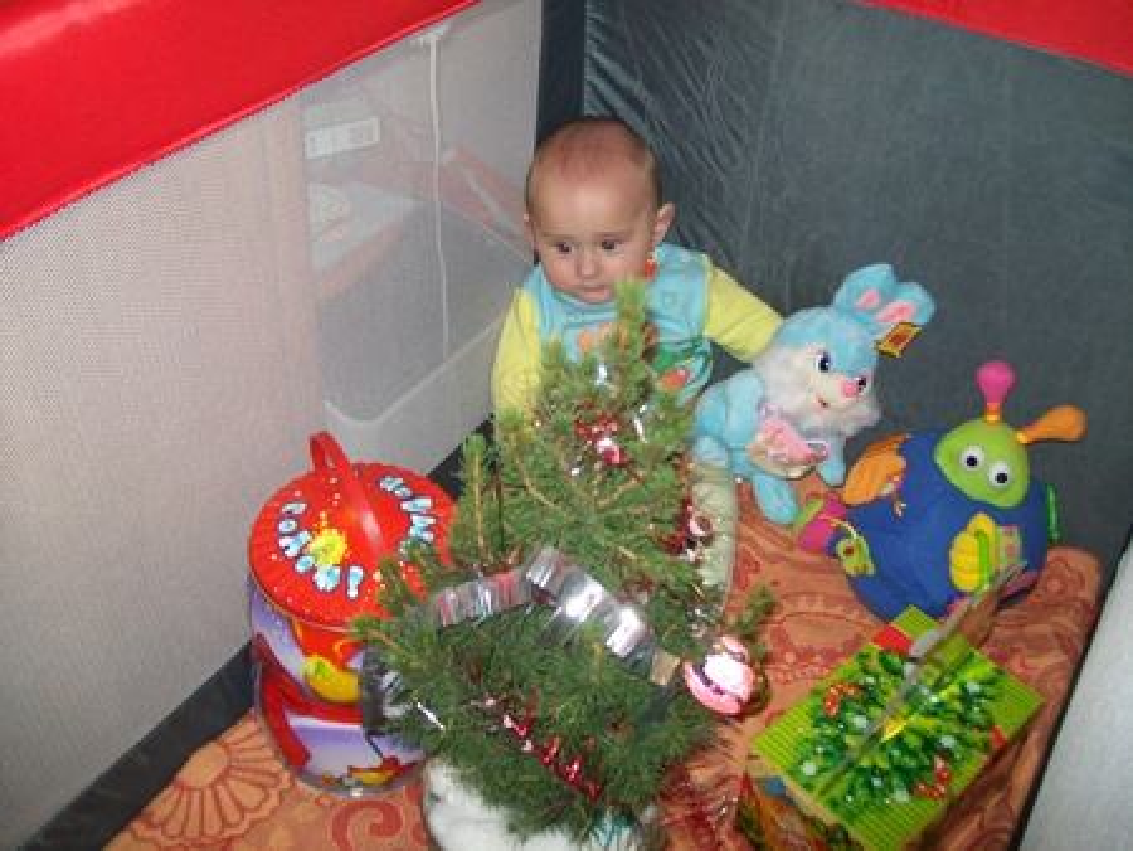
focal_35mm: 34
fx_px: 1113
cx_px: 566
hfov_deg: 53.9
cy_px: 426
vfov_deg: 41.8
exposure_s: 1/60
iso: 160
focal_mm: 6.1
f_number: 2.7
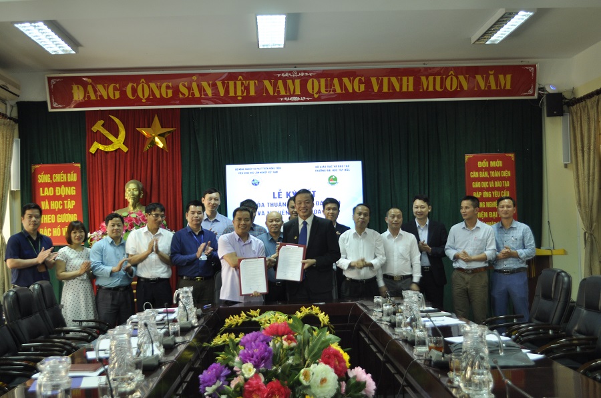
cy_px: 199
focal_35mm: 44
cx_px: 300
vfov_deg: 30.7
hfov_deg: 45.0
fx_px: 725
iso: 500
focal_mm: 29
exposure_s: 1/15
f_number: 4.5
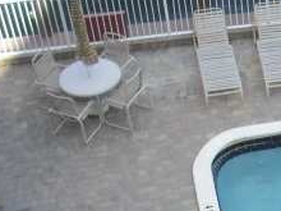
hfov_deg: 13.1
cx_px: 476
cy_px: 275
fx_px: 1120
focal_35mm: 138
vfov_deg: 10.5
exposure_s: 1/60
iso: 100
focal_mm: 6.2
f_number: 8
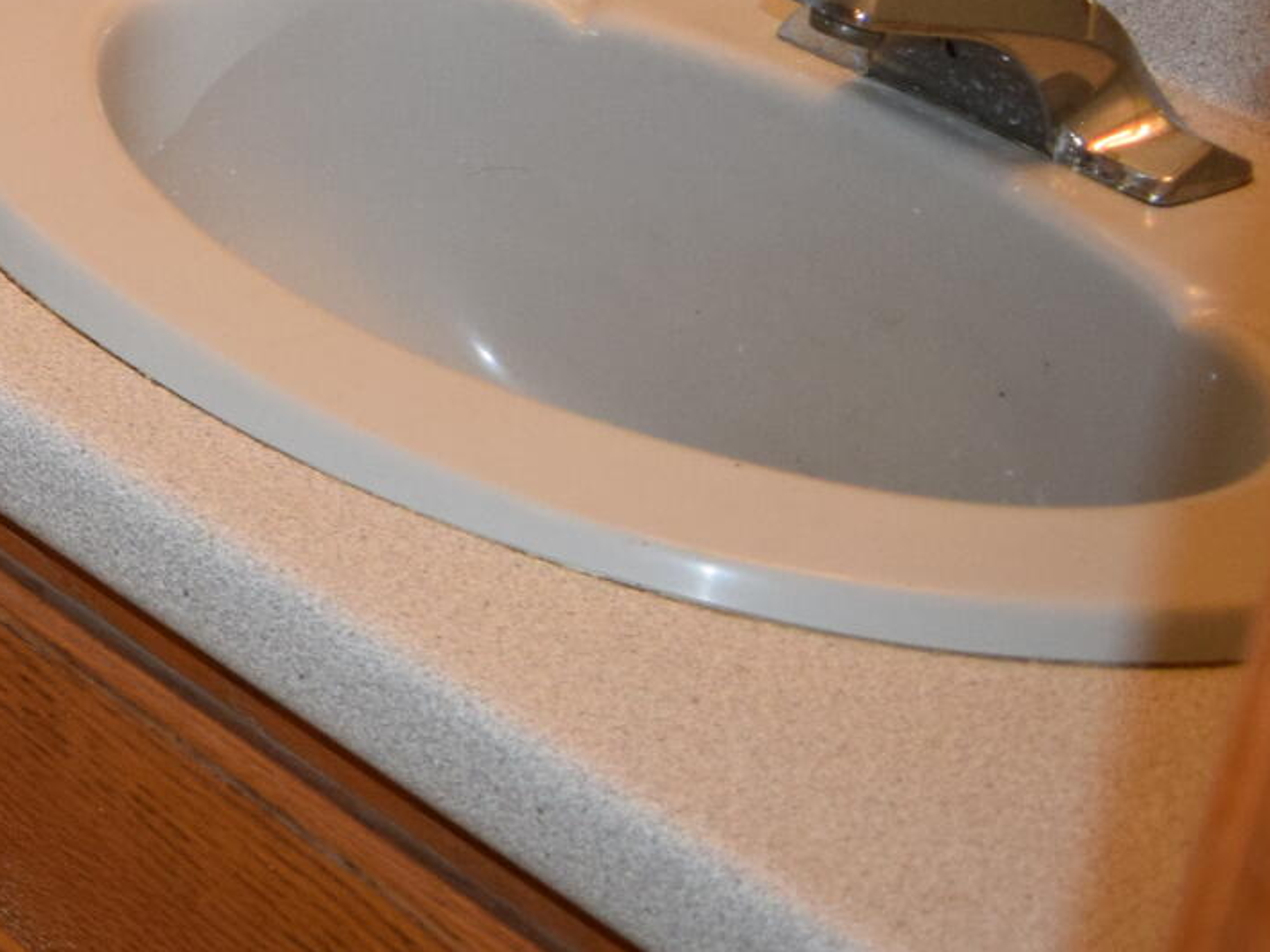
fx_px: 4036
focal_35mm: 110
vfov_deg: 13.0
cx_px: -1363
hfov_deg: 14.5
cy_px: -280
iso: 800
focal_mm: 18
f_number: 5
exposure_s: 1/100
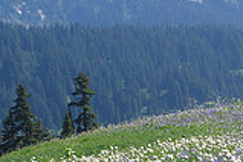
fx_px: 1181
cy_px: 47
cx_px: 190
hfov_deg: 11.7
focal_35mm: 175
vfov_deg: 7.8
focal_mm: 32
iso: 100
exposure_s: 1/160
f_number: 6.3
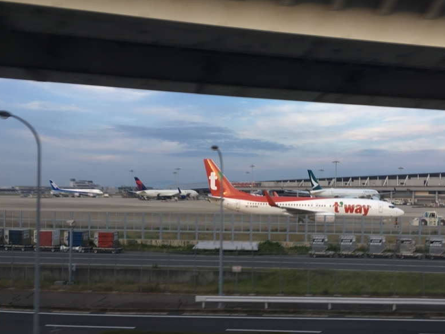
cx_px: 261
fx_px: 489
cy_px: 198
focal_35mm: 38
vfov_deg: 37.6
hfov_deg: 48.7
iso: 25
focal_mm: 4.15
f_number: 2.2
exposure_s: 1/60
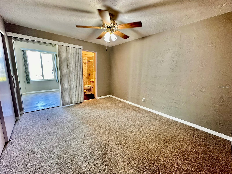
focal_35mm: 14
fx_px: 94
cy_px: 87
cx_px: 116
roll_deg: -1.8
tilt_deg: -9.9
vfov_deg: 85.7
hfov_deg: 102.1
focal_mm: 2.22
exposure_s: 1/60
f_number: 2.2
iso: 250
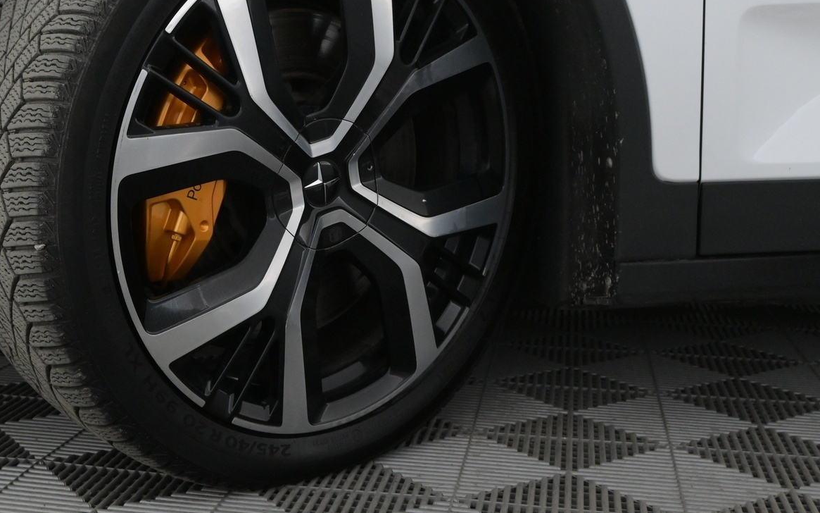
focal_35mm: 52
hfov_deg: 38.5
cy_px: 148
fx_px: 1163
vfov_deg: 24.6
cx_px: 298
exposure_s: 1/125
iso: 2500
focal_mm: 24.5
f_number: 5.6
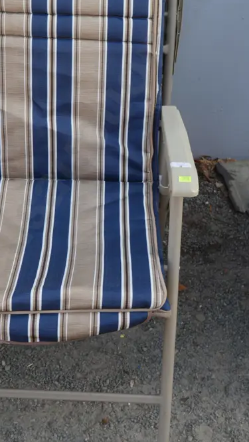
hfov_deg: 17.9
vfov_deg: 31.2
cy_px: 157
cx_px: 74
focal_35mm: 67
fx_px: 786
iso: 200
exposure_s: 1/100
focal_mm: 20
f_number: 4.5
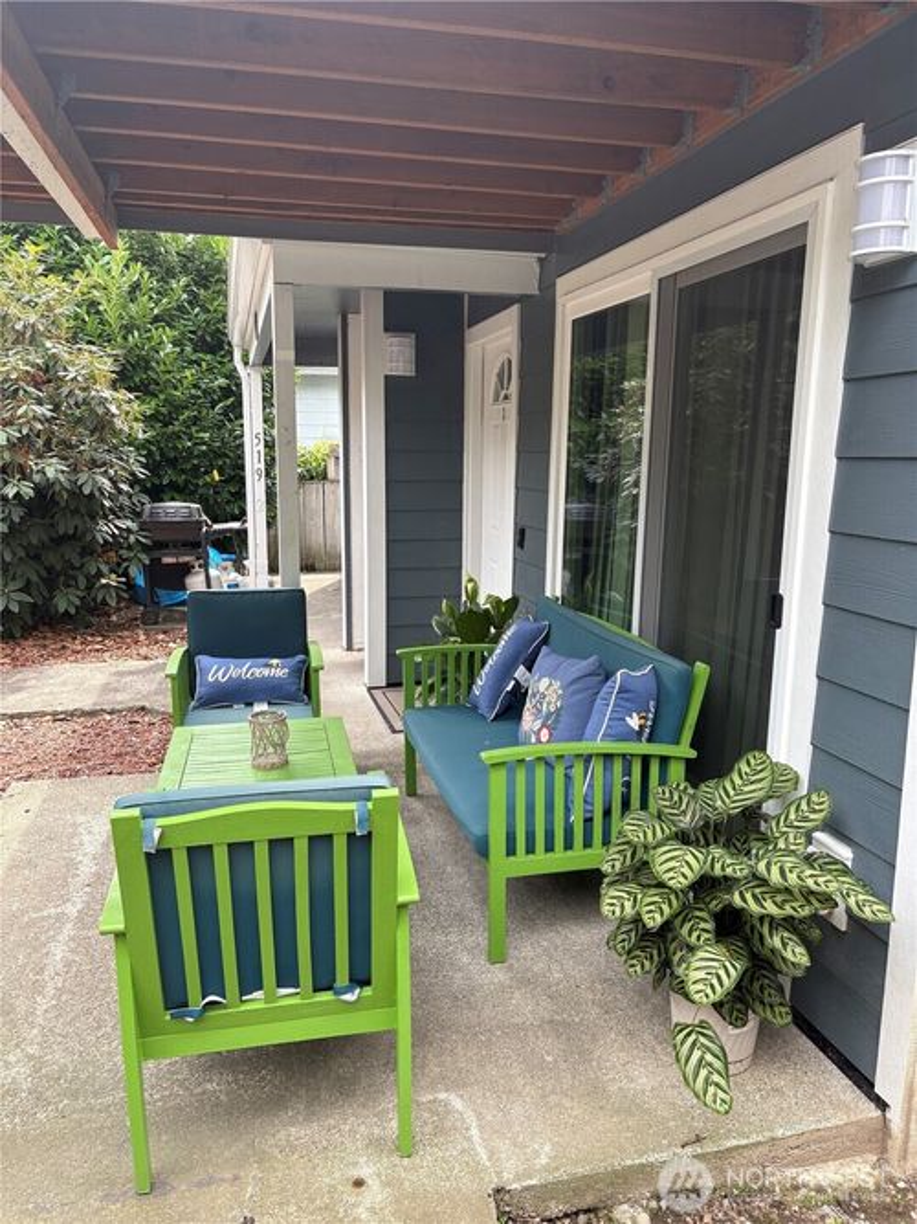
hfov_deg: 53.0
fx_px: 919
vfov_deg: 67.3
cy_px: 612
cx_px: 458
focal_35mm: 26
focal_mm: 5.96
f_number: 1.6
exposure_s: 1/284
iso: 40
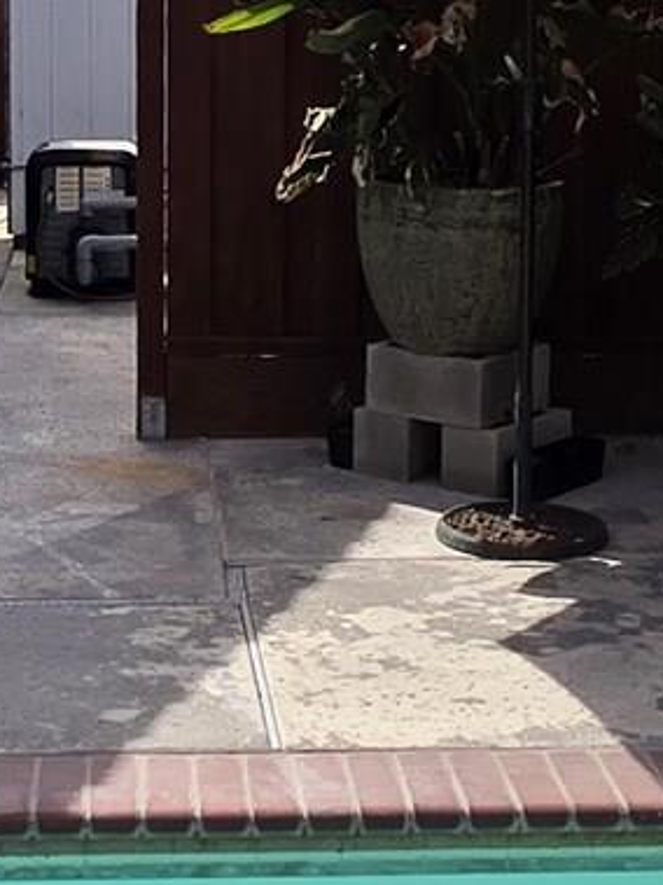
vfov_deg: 24.2
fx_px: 2019
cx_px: 191
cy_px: 149
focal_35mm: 79
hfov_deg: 18.6
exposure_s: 1/2384
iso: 40
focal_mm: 2.2
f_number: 1.9
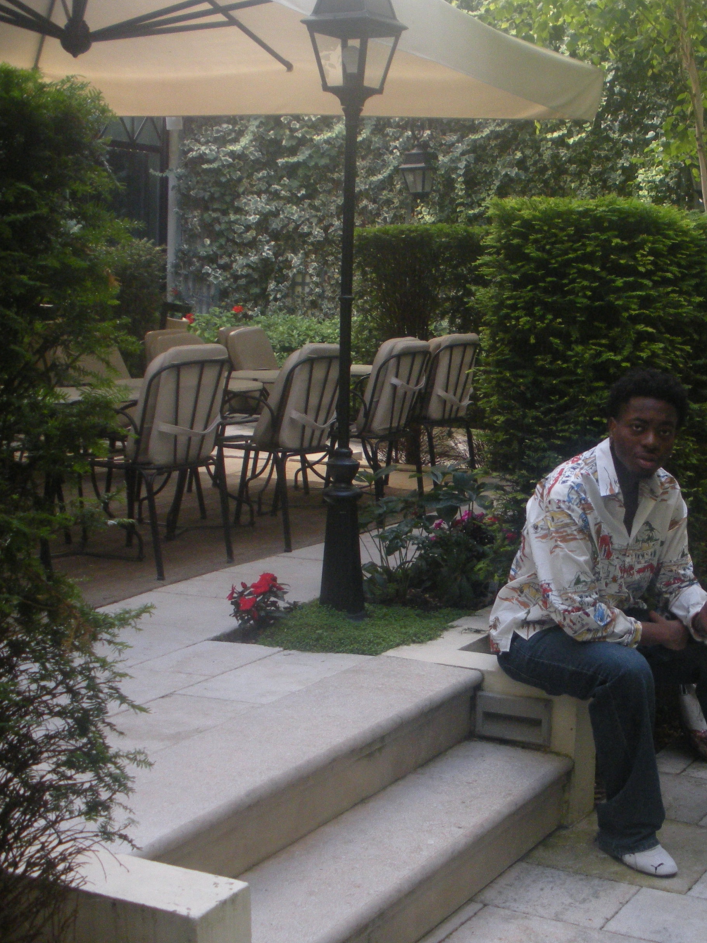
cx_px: 621
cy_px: 518
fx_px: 1471
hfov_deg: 26.2
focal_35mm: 54
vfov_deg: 35.5
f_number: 3.5
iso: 189
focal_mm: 6.3
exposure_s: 1/125
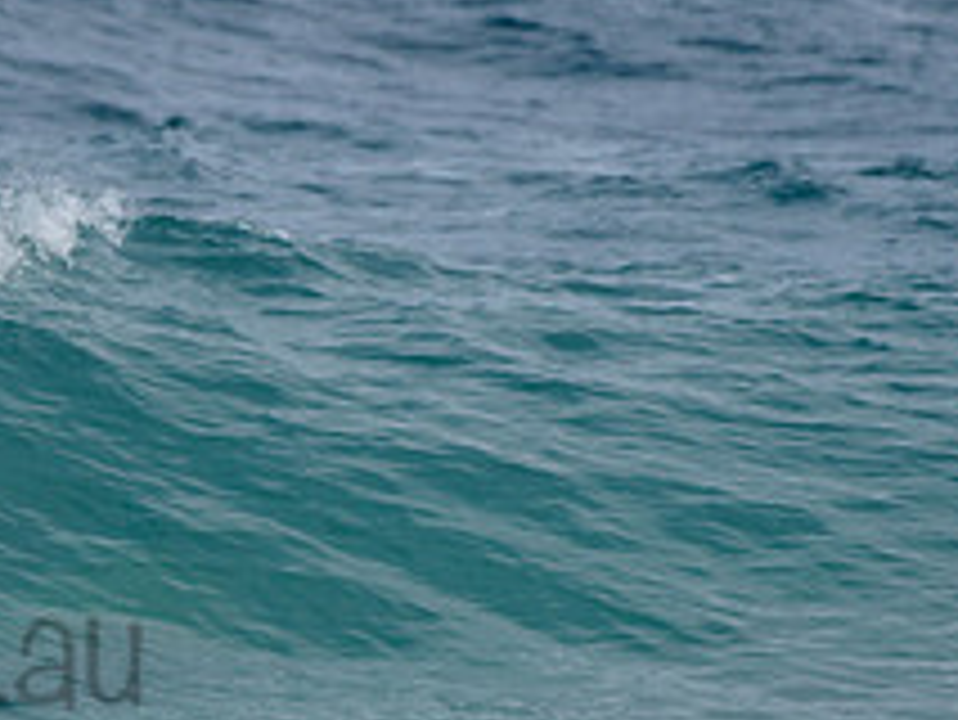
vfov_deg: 0.9
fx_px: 44444
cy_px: 437
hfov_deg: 1.2
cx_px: -460
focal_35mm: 1605
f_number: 5.6
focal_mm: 500
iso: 90
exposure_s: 1/2000
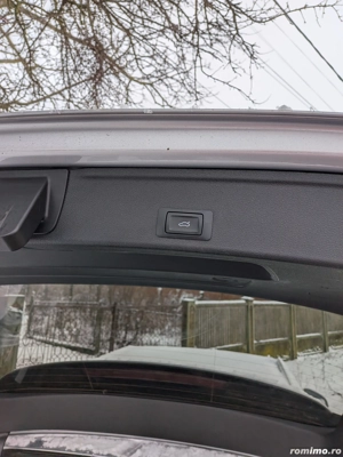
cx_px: 172
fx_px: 317
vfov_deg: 71.6
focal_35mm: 24
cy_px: 228
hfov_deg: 56.8
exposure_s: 1/518
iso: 29
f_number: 1.7
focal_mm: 4.53
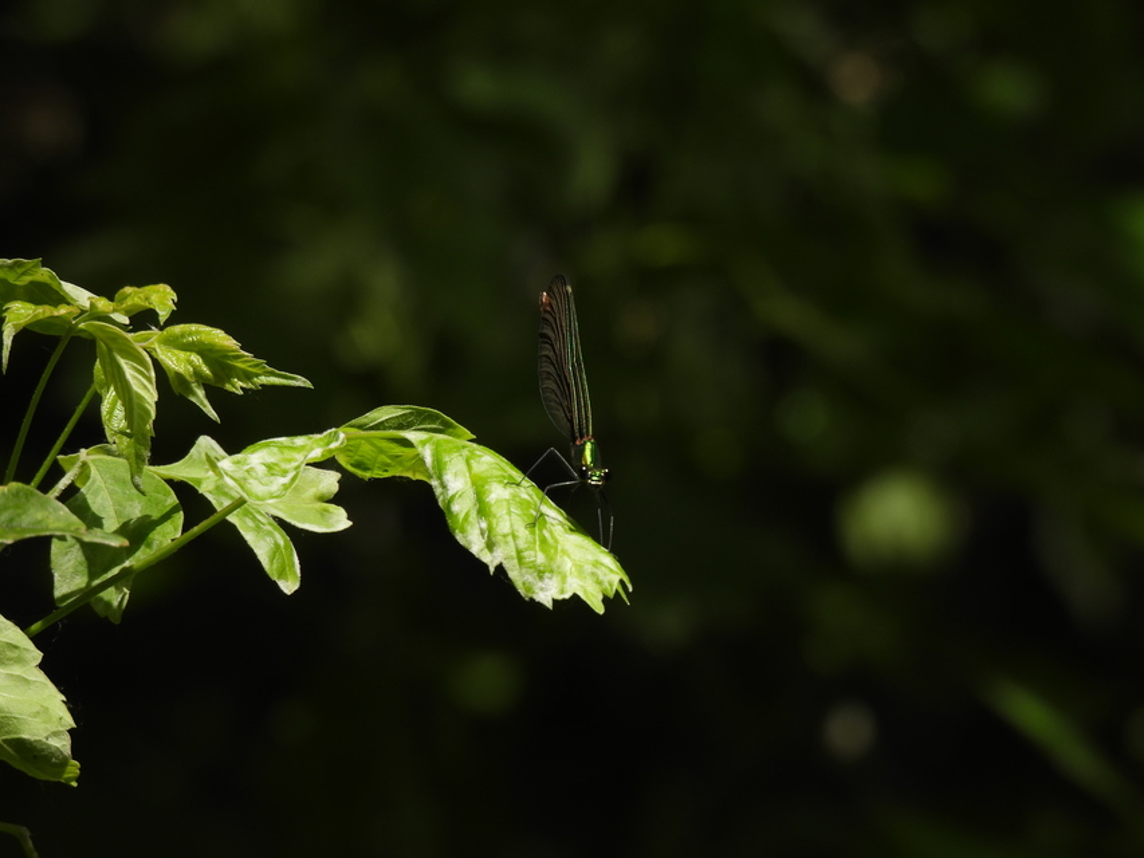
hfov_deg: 2.1
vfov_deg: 1.6
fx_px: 31400
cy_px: 429
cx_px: 572
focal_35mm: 950
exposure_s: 1/320
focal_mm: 170
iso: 100
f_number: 5.6
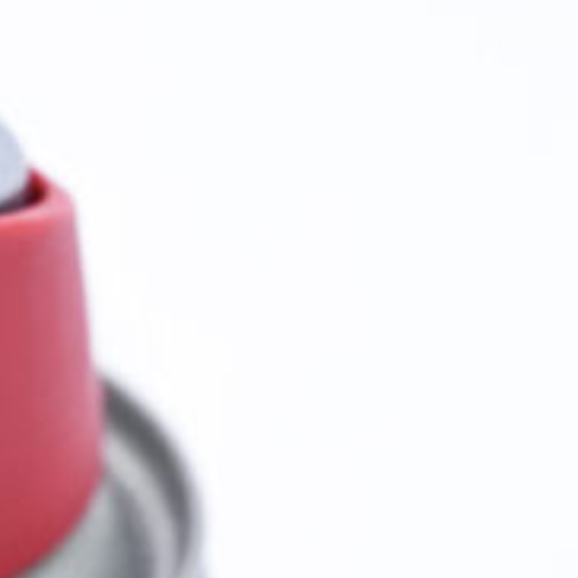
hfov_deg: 7.5
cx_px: -292
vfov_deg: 7.6
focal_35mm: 229
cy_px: 454
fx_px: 4326
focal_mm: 70
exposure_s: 1/250
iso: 3200
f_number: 8
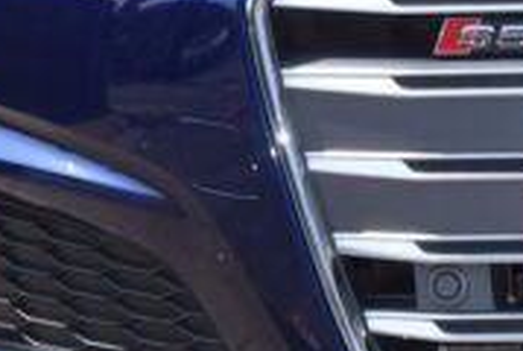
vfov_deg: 4.6
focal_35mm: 300
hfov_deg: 6.7
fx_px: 4363
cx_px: 1034
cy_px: -66
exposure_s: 1/200
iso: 100
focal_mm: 35
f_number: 8
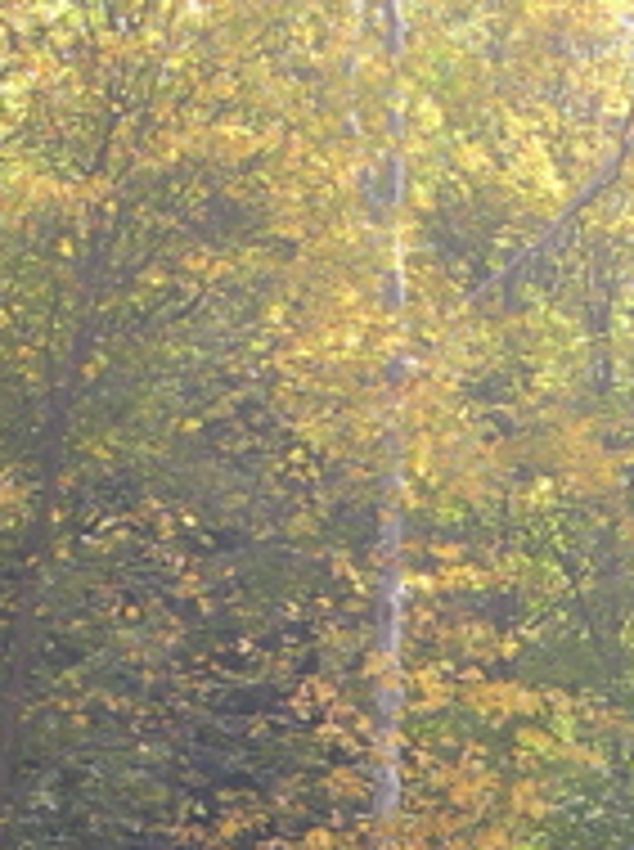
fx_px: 3161
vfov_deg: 14.7
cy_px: 1097
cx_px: 737
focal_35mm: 129
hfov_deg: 11.3
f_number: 2.8
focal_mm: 8
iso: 100
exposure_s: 1/155
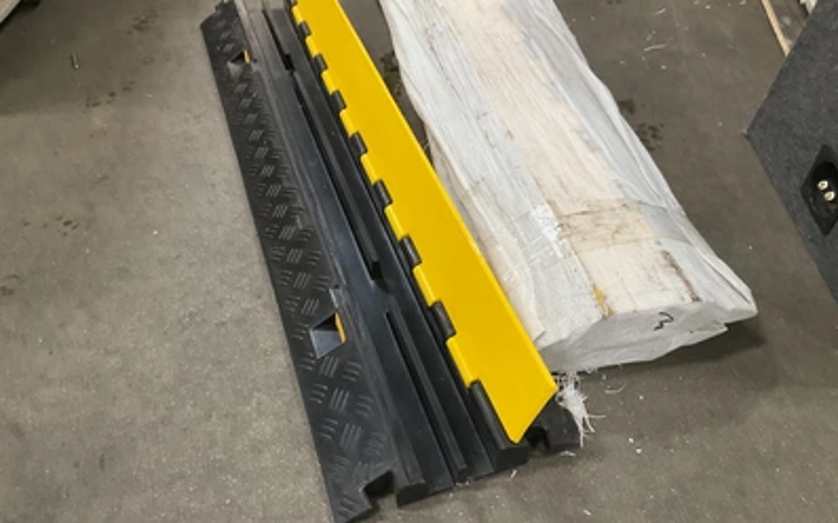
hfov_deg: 61.2
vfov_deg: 40.6
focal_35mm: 31
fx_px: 708
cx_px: 418
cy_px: 259
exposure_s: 1/60
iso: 200
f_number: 1.8
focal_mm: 3
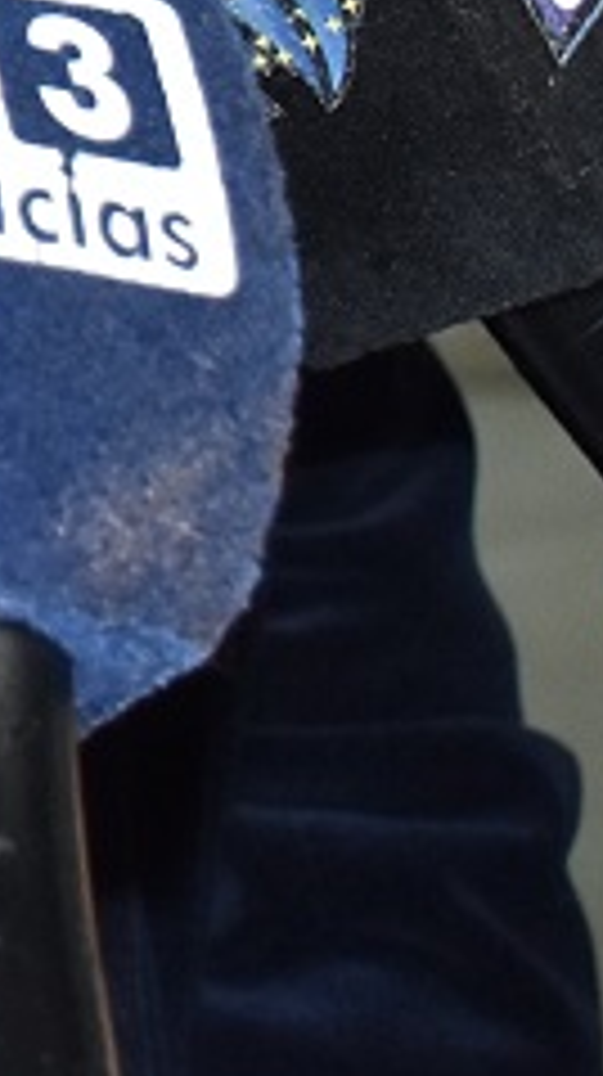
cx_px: -992
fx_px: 6583
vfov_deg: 9.0
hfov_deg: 5.1
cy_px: -747
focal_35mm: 231
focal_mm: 26
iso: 800
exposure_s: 1/100
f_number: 5
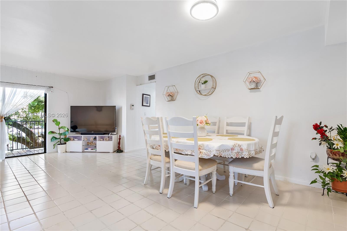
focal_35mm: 16
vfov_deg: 73.7
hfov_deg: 96.8
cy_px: 116
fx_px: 154
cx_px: 174
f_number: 8
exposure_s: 1/20
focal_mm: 16
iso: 800
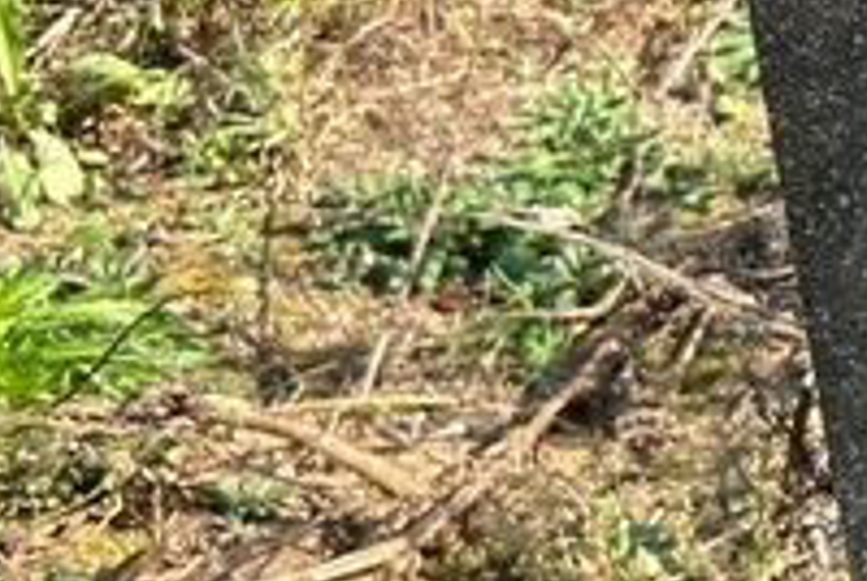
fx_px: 2605
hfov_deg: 16.1
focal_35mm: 108
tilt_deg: -31.2
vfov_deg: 12.5
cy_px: -52
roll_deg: -1.2
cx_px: 1548
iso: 50
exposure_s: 1/840
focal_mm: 5.7
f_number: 1.5
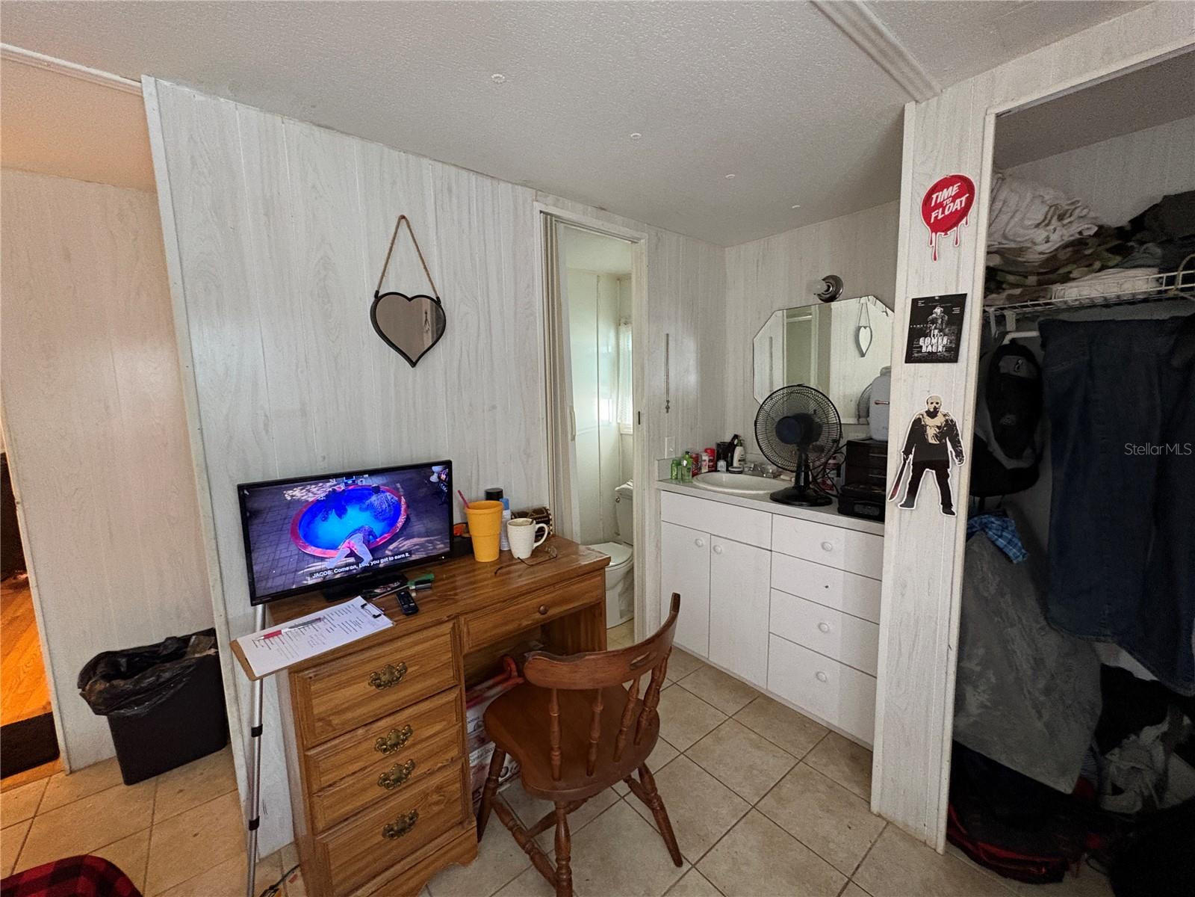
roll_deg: +1.4
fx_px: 483
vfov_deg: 85.7
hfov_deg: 102.1
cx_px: 598
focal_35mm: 14
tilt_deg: -7.2
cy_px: 448
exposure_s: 1/40
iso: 640
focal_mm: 2.22
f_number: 2.2
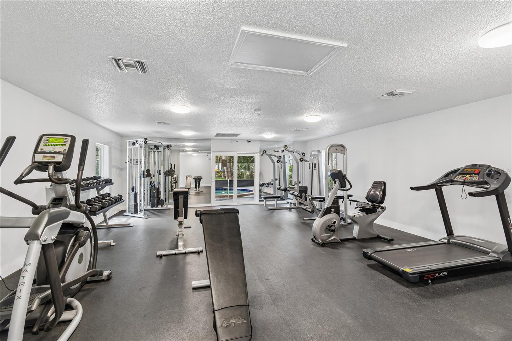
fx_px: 213
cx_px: 256
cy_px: 170
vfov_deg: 77.3
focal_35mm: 15
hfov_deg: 100.4
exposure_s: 1/4
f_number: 7.1
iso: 100
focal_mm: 10
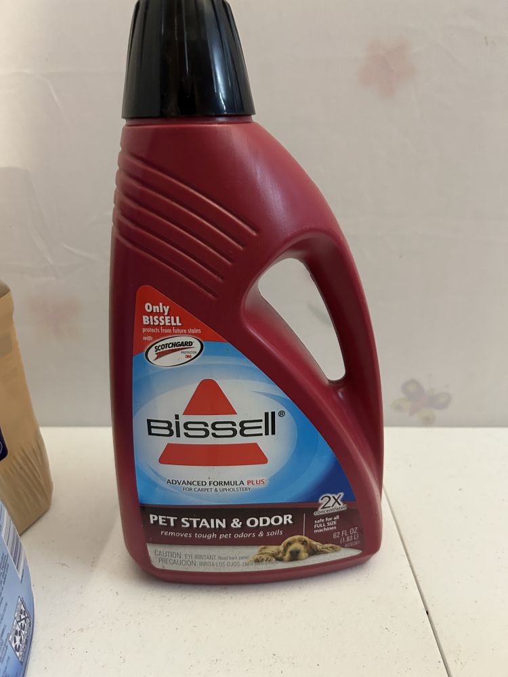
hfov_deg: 53.1
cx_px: 254
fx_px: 509
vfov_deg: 67.3
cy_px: 338
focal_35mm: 26
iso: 500
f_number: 1.5
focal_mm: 5.7
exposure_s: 1/60
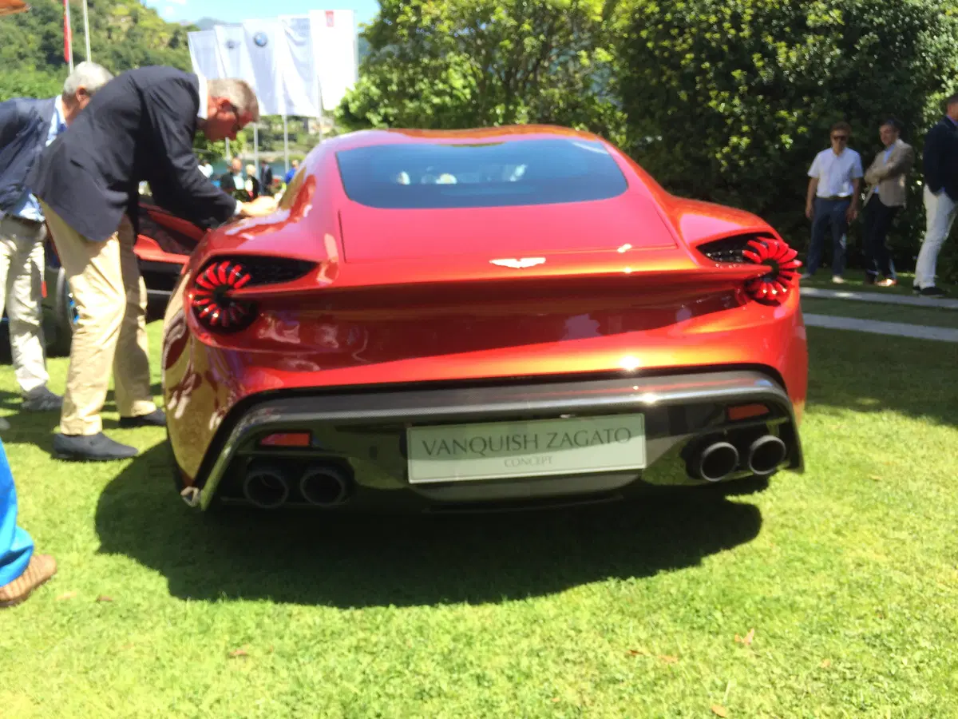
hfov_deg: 61.7
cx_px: 479
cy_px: 360
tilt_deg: -14.1
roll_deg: -0.2
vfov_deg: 48.2
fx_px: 803
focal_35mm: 29
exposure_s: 1/651
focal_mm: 4.15
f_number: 2.2
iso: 32
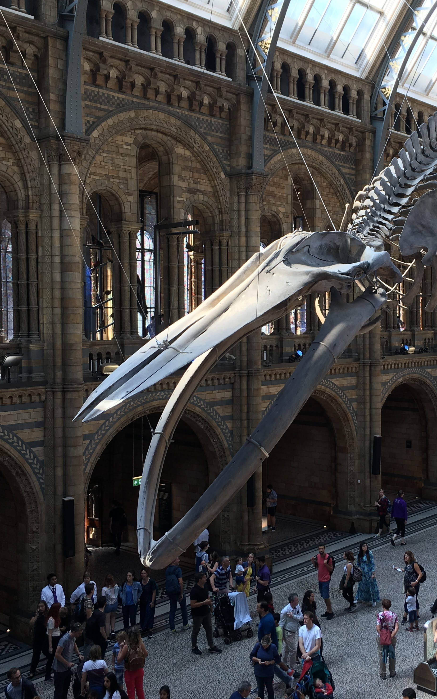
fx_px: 800
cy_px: 344
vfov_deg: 47.2
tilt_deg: -1.0
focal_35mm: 42
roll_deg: +0.7
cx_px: 339
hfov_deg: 29.9
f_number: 2.2
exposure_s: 1/50
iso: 25
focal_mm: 4.15
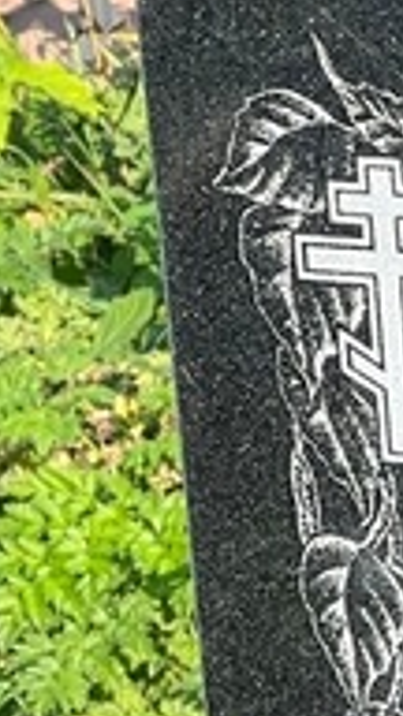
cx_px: 985
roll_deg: +2.3
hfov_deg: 3.4
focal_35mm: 349
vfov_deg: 6.2
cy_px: 817
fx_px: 6630
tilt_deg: -24.3
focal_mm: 9
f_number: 2.8
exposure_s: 1/211
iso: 32
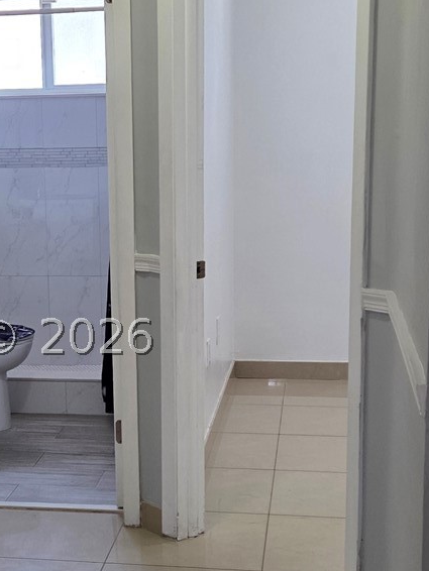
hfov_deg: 22.3
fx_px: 1073
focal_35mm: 65
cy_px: 337
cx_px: 94
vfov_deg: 29.7
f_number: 1.8
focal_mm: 5.4
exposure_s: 1/120
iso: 160
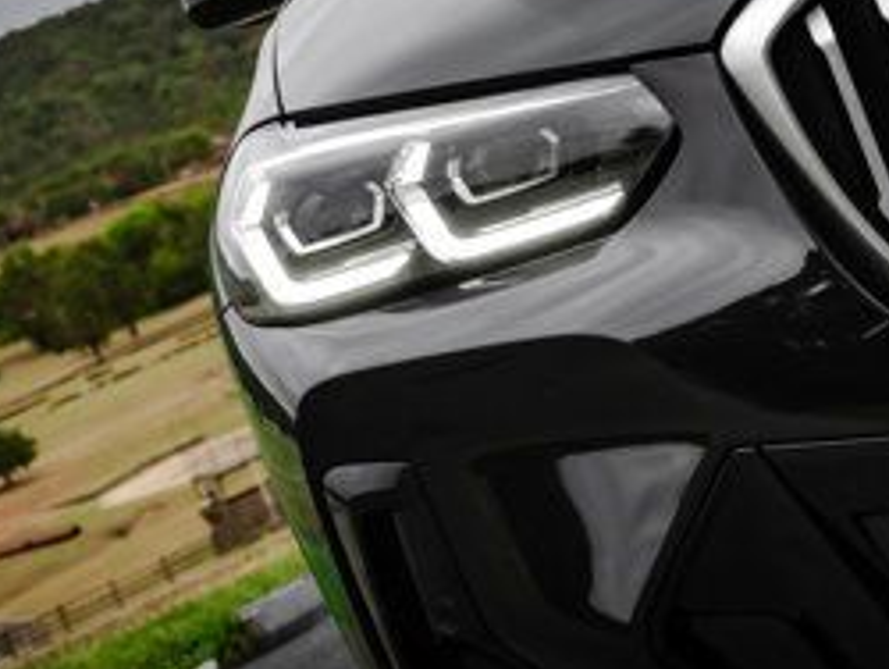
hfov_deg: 16.7
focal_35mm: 118
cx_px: 487
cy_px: 308
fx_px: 3033
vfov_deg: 12.6
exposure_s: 1/640
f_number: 9
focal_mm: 48
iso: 640
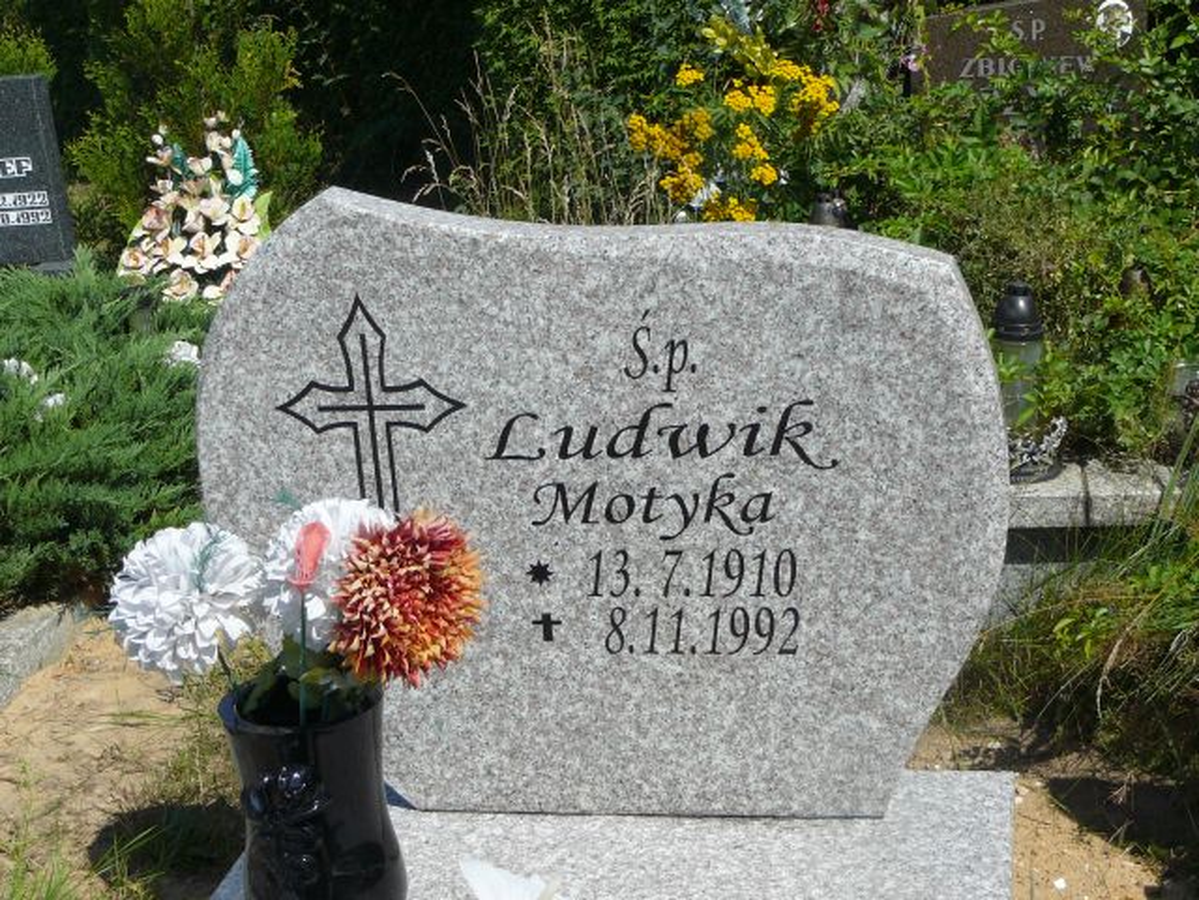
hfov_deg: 31.7
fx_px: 2113
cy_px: 450
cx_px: 600
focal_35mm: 61
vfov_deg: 24.0
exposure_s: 1/400
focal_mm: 9.1
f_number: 5.6
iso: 80
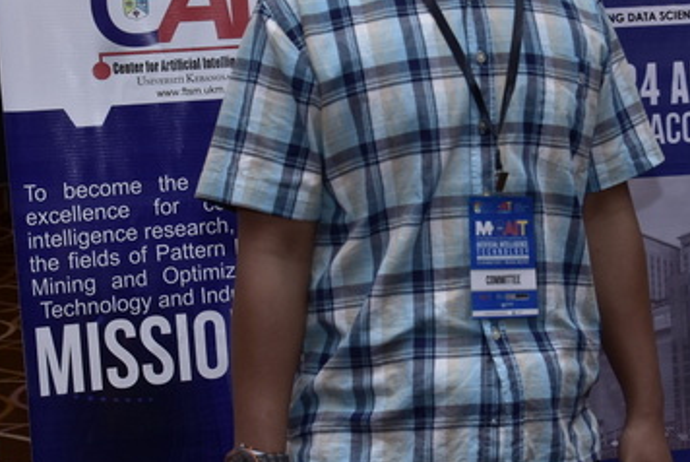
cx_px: 417
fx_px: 1937
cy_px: 136
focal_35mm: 101
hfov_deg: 20.2
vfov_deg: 13.5
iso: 320
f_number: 6.3
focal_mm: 30
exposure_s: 1/50
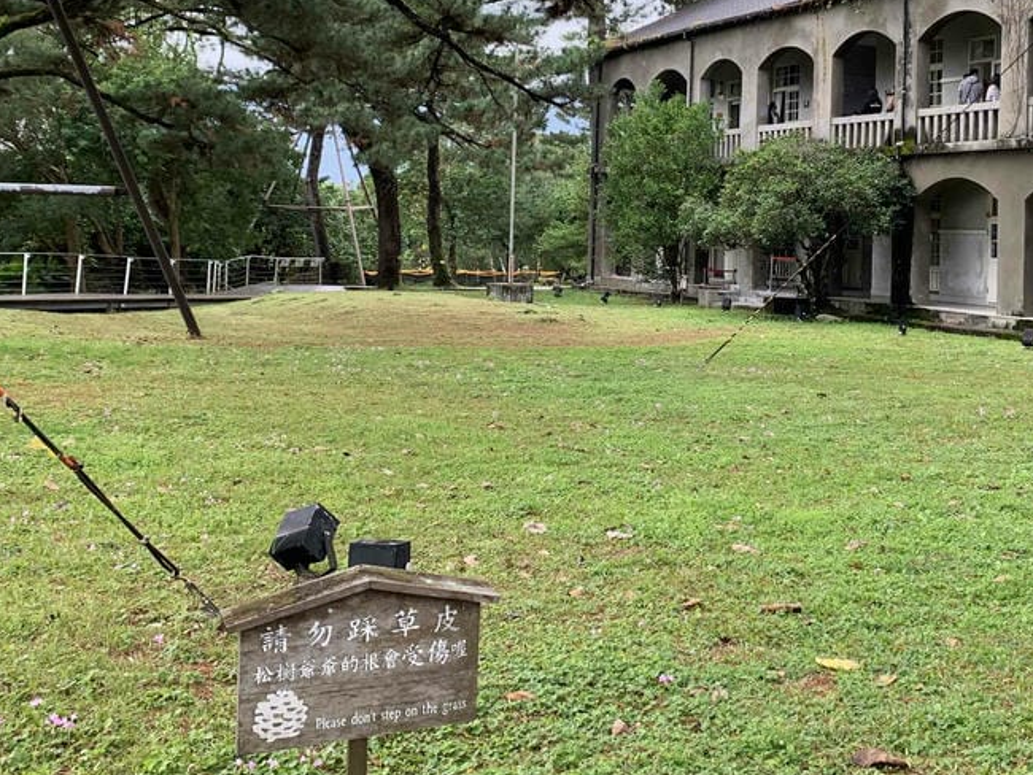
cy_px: 172
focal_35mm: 48
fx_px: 1433
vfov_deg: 29.7
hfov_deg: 39.2
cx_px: 683
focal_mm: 4.25
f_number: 1.8
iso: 25
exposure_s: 1/322
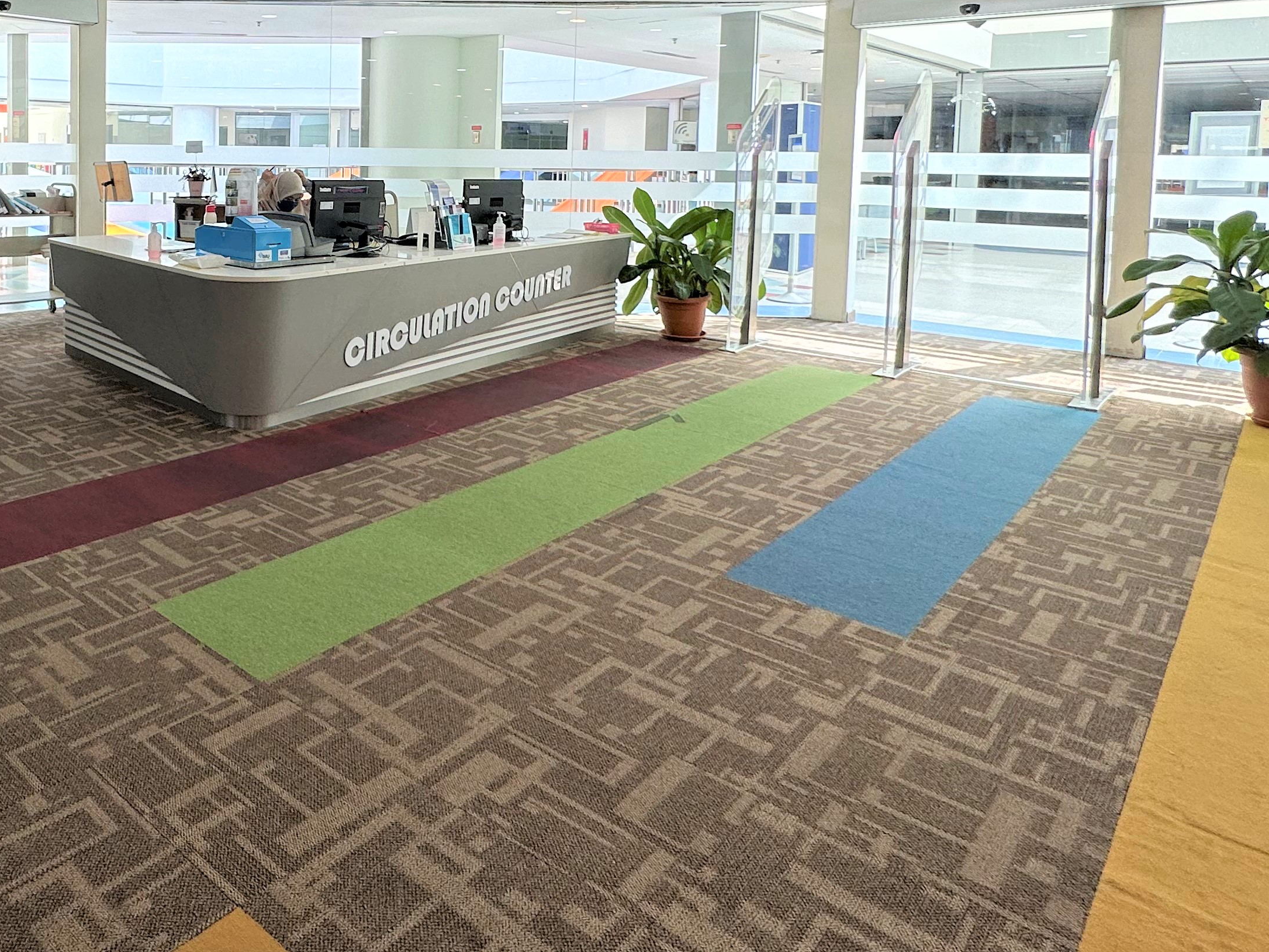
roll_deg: -1.3
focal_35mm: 26
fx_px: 953
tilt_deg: -3.7
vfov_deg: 50.2
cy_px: 203
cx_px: 269
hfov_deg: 62.1
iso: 40
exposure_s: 1/100
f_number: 2.2
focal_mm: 2.22
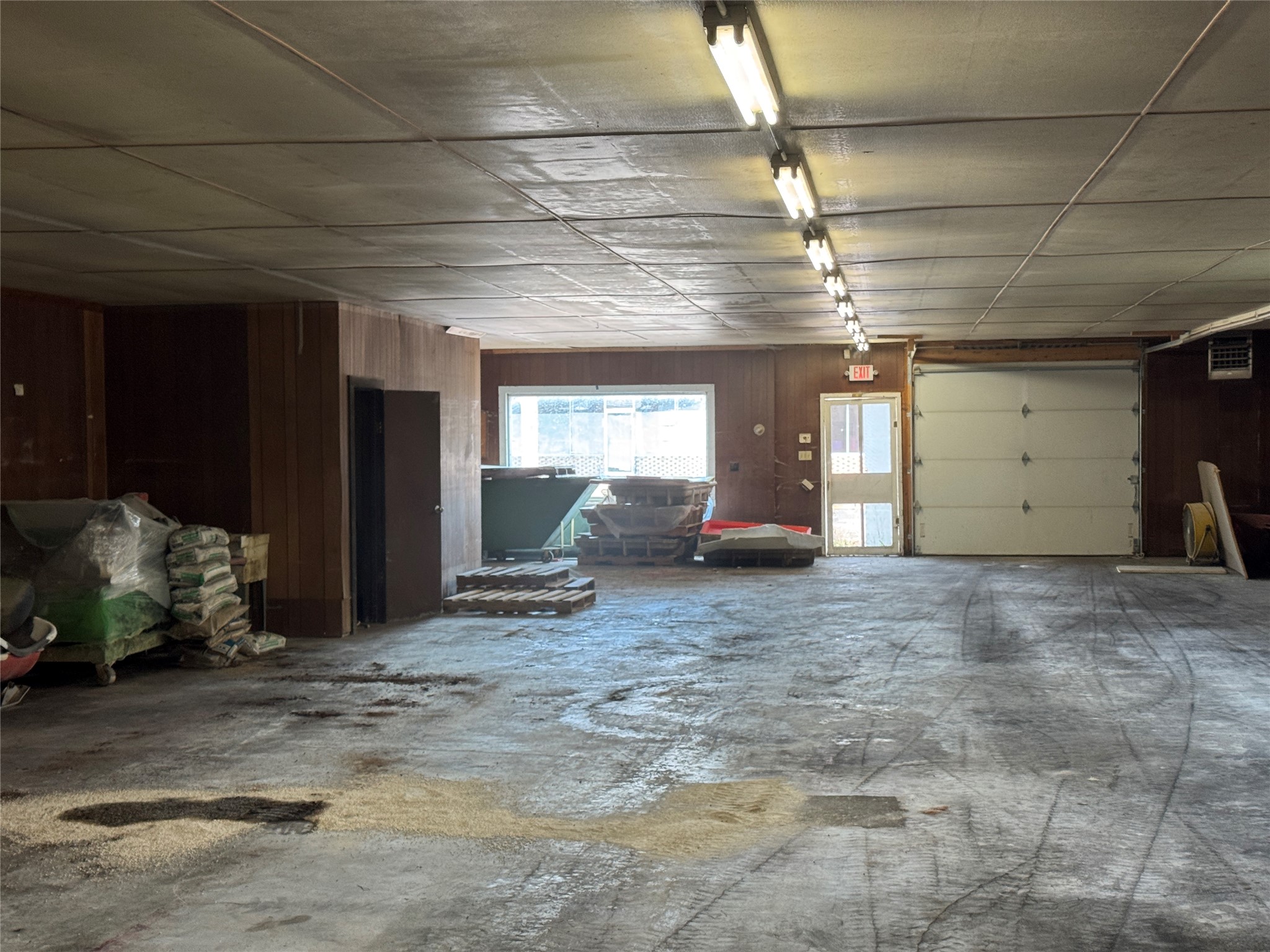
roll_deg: -0.2
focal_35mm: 48
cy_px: 476
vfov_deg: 30.3
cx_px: 635
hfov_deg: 39.7
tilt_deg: -2.6
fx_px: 1761
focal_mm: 6.76
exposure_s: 1/60
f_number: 1.78
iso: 100
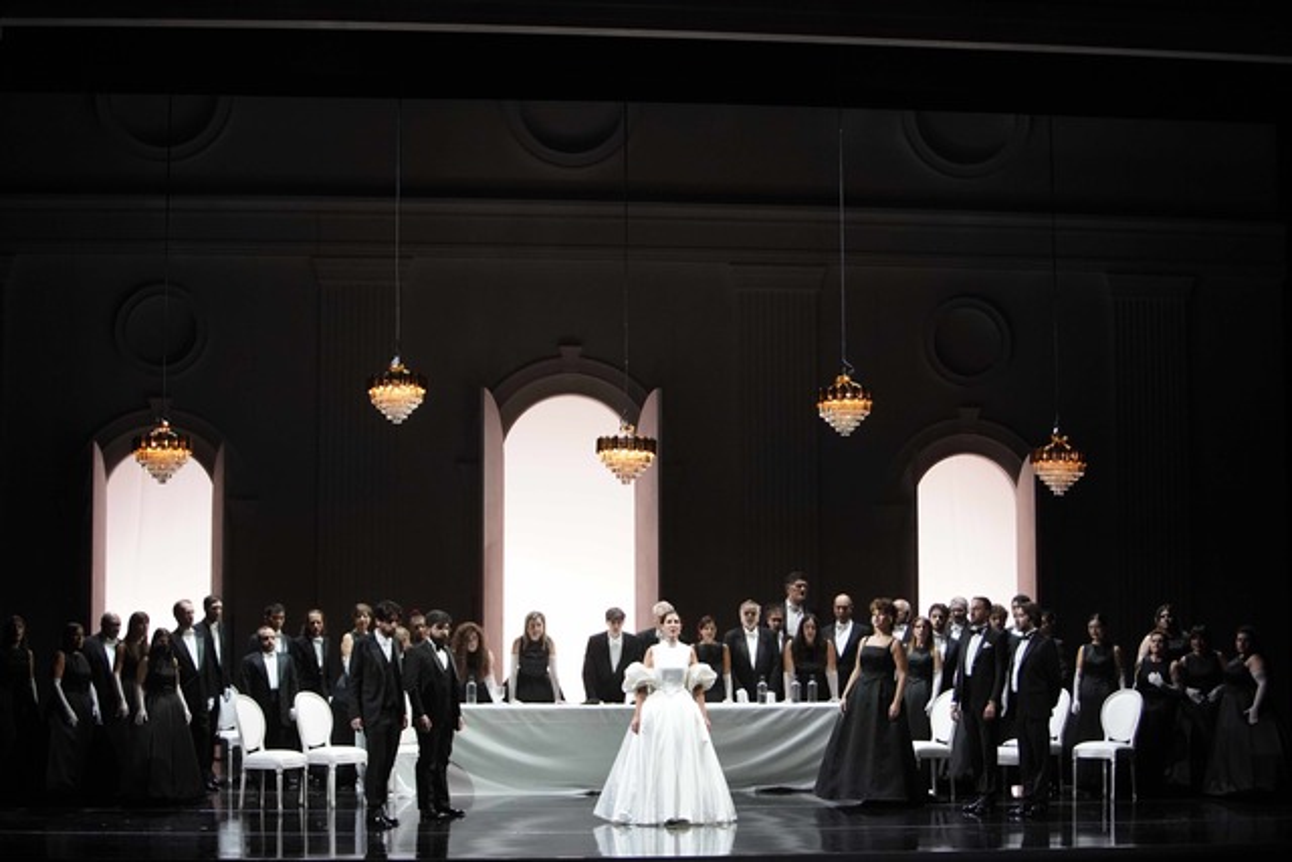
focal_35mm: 73
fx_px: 2620
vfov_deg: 18.7
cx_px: 646
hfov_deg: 27.7
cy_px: 431
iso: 6400
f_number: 2.8
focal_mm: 73
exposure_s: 1/400
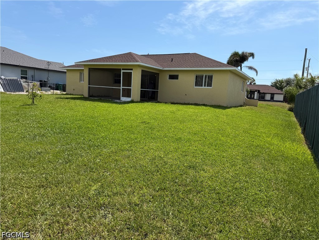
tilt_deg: -6.1
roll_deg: -1.3
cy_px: 120
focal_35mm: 24
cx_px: 160
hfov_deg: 71.6
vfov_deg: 56.8
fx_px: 221
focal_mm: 6.76
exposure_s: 1/4975
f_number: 1.78
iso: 80
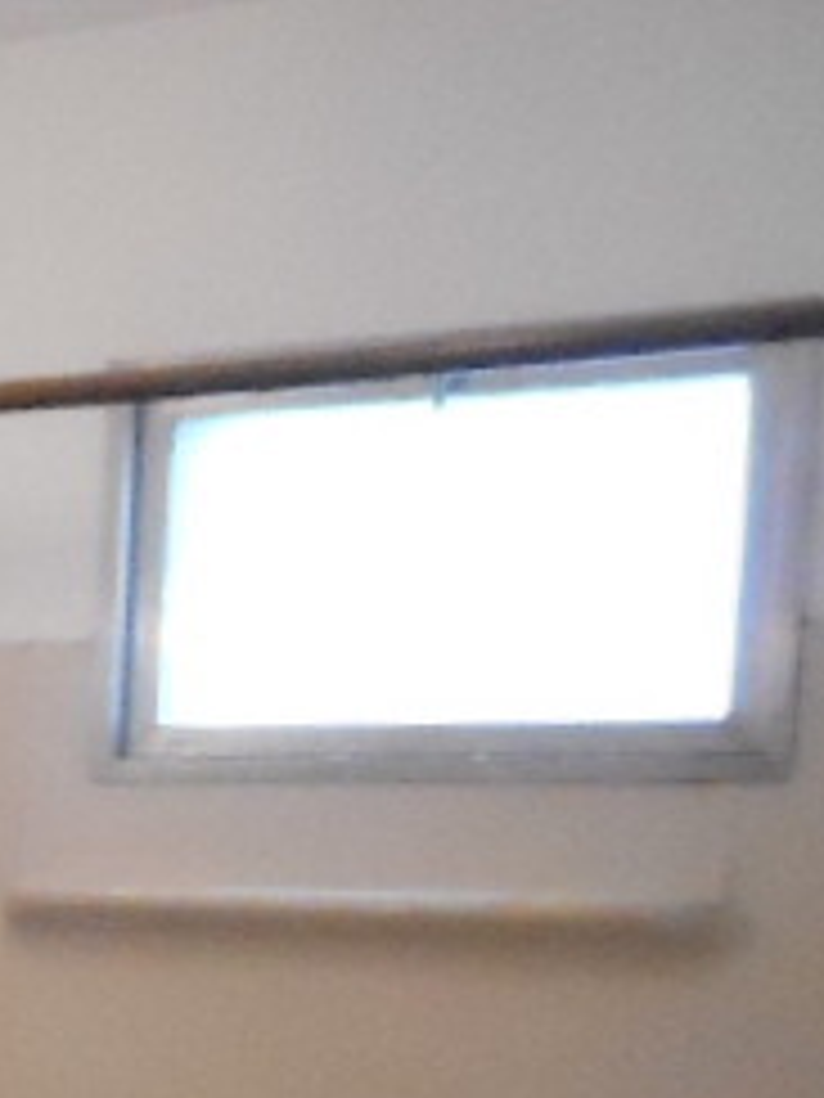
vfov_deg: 24.6
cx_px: -585
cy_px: 1066
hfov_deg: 16.7
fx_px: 2412
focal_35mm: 76
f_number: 4
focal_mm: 5.2
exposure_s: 1/160
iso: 3200
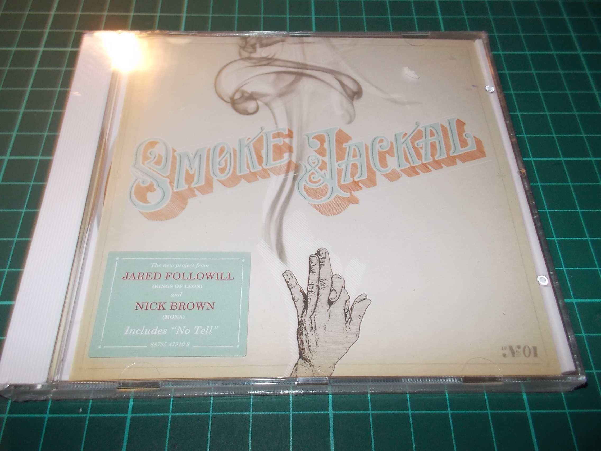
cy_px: 226
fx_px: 503
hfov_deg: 61.7
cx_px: 300
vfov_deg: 48.2
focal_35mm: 29
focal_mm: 4.1
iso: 200
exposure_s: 1/30
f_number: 3.3
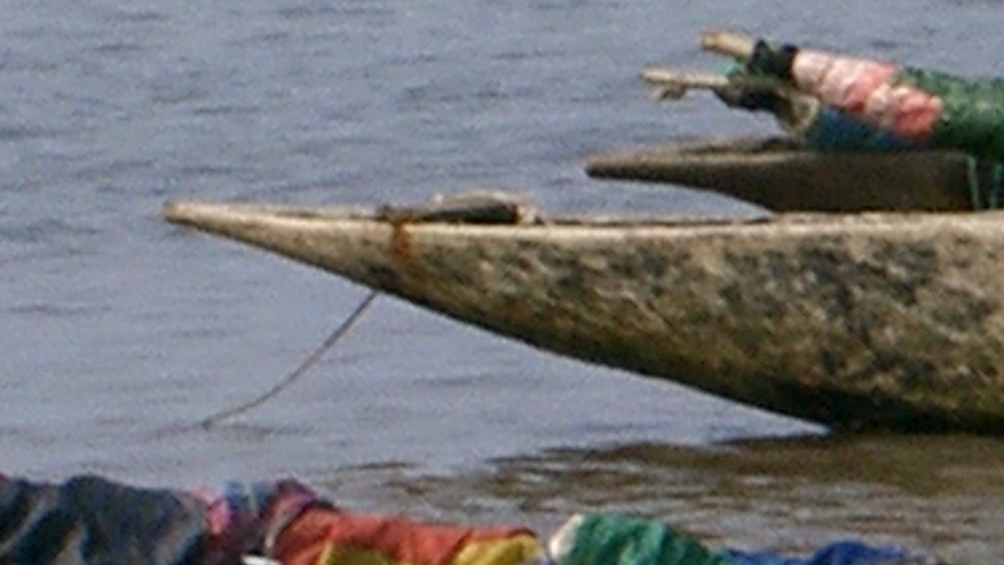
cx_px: 1446
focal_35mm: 761
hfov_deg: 2.8
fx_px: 20261
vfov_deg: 1.6
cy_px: -16
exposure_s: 1/400
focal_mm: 24
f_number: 8.4
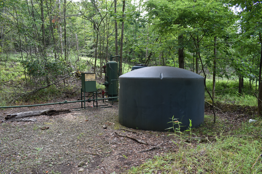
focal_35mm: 27
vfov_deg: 48.0
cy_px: 87
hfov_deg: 67.4
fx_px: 197
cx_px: 131
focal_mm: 18
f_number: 5.6
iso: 400
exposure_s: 1/125
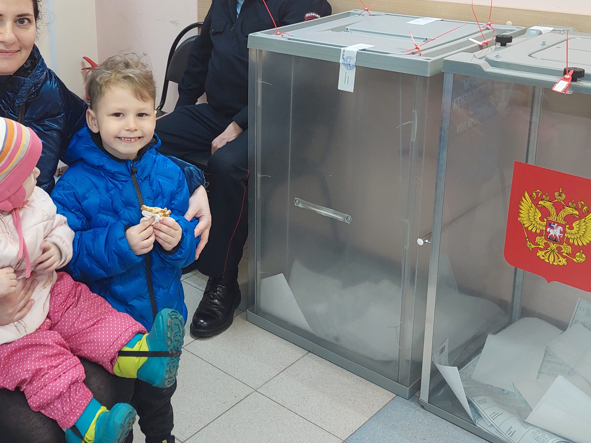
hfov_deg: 41.9
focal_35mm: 44
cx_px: 160
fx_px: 751
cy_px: 89
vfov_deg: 32.0
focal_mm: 5.23
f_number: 1.8
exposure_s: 1/50
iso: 200
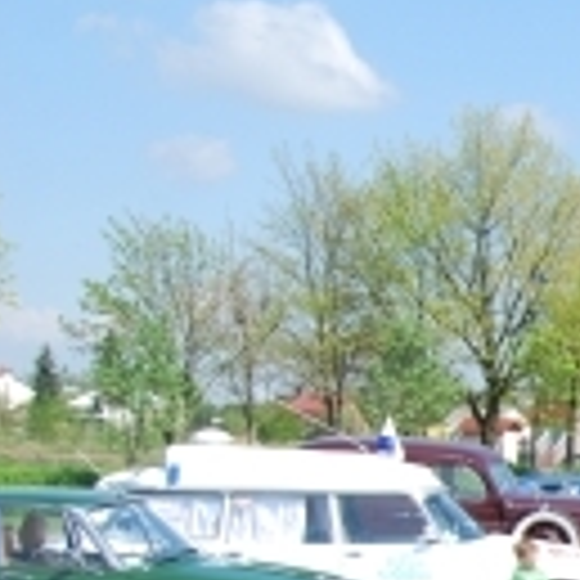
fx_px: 1877
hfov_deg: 14.8
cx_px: 1115
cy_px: 677
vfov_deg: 16.9
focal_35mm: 99
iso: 100
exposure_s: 1/200
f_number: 7.1
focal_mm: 20
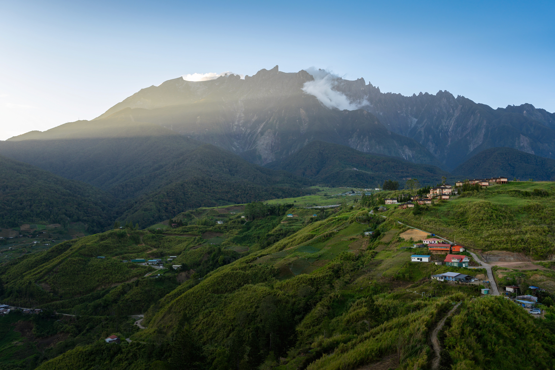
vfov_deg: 40.3
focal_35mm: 33
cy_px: 185
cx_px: 278
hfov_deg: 57.7
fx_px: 504
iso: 200
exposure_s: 1/80
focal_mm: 32.7
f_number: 7.1
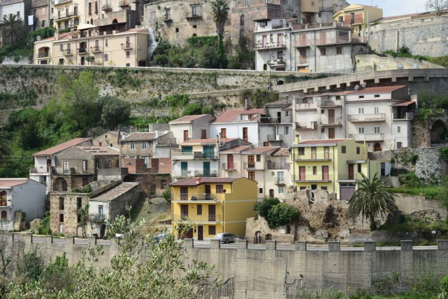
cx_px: 253
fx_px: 1053
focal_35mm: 85
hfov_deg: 24.0
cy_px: 115
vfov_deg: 16.1
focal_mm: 45
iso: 400
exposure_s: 1/400
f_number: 11
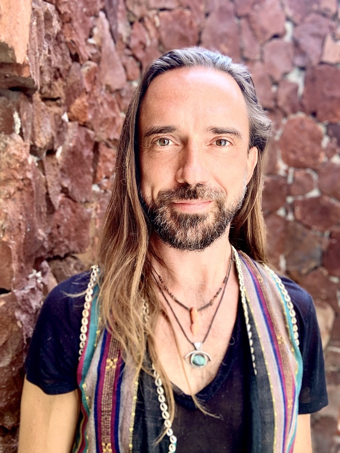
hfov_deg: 44.2
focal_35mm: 32
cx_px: 170
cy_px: 226
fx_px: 419
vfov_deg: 56.8
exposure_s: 1/121
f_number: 2.2
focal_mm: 2.87
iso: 40
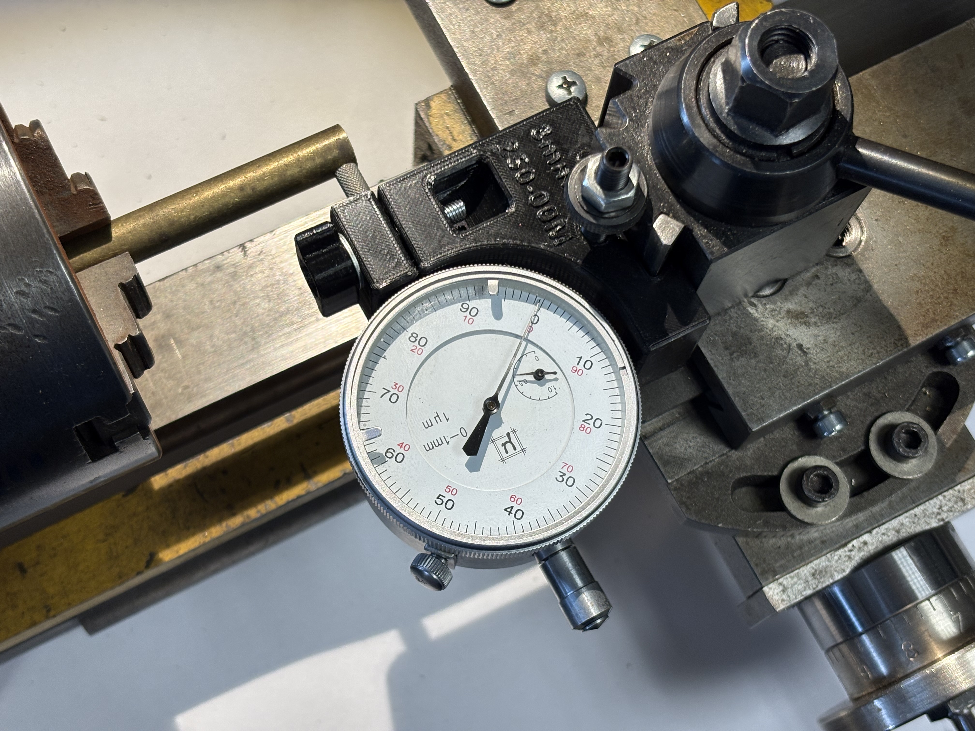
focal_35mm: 52
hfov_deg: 36.8
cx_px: 488
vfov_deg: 28.0
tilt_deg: -71.2
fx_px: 1465
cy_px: 366
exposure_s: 1/100
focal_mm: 5.96
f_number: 1.6
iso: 50
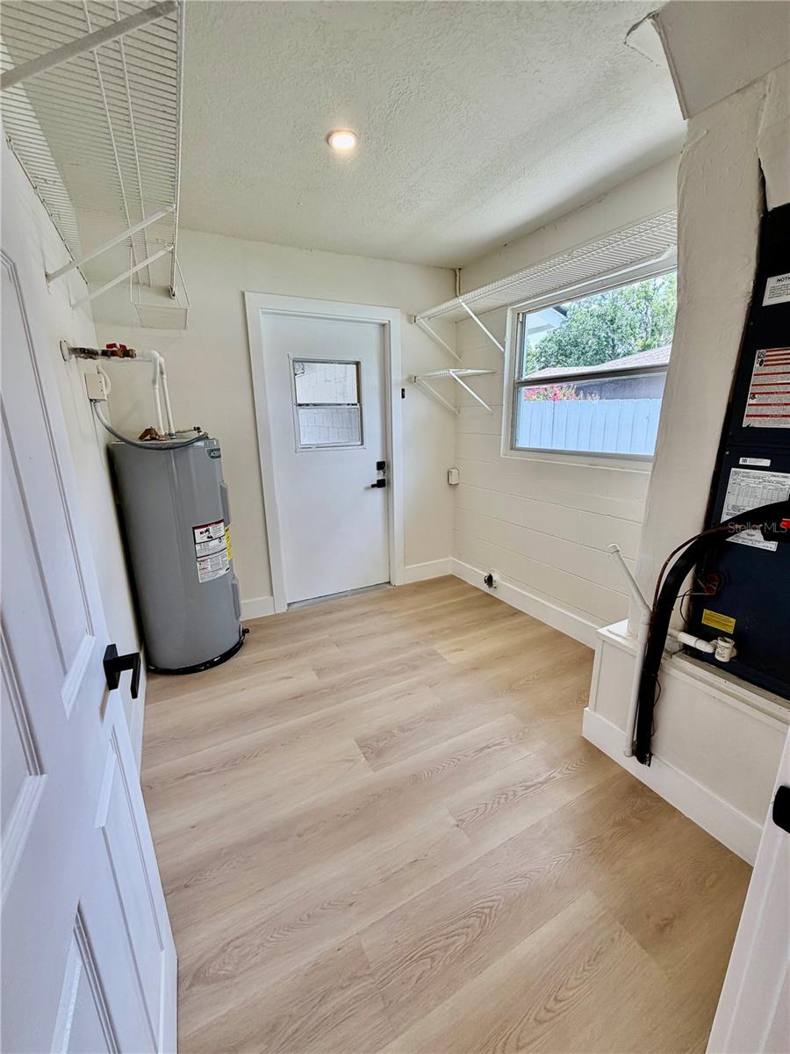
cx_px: 395
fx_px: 426
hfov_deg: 85.7
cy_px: 527
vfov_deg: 102.1
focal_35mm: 14
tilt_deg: -13.5
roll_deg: +1.1
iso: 64
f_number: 2.2
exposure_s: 1/121
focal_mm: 2.22
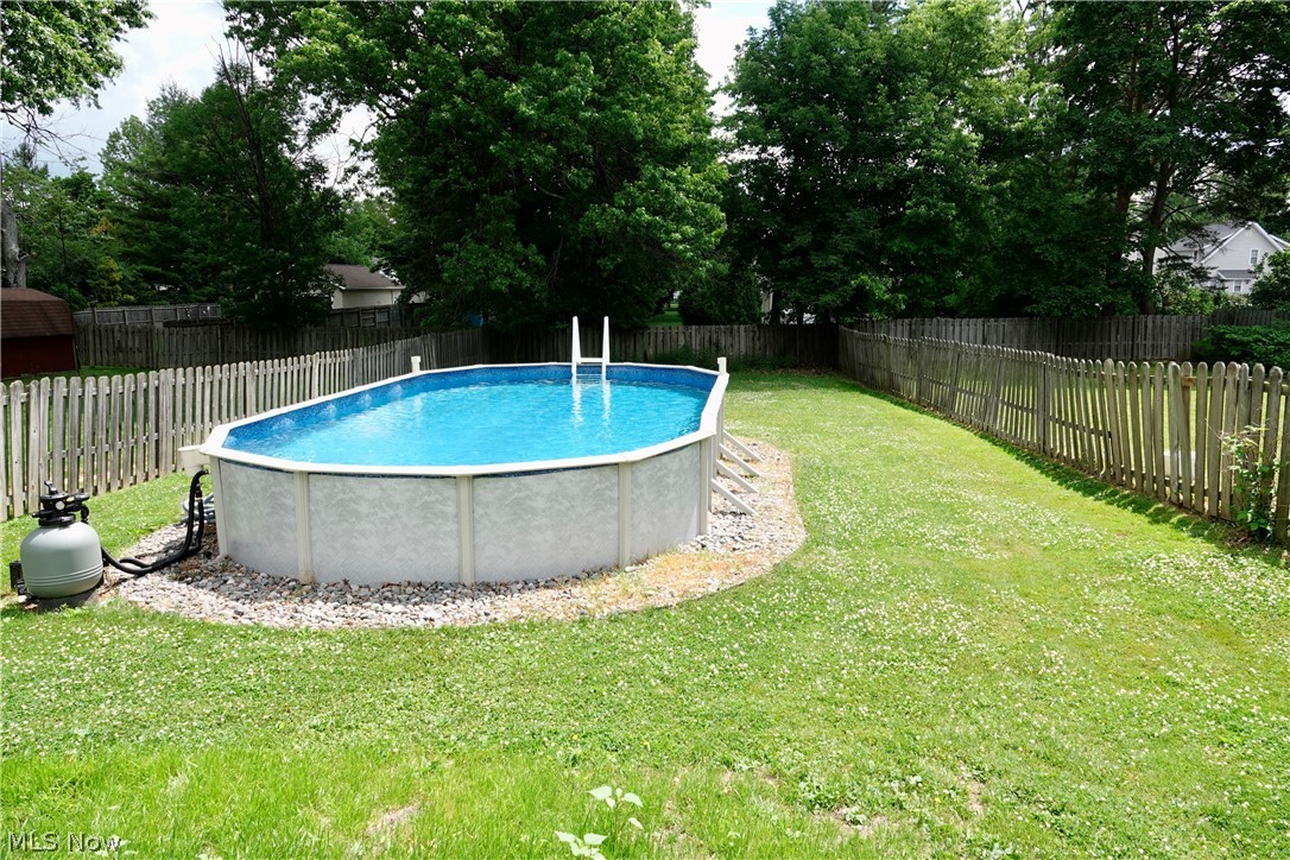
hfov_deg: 73.7
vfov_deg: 53.1
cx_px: 645
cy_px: 430
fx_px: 860
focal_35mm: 24
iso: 100
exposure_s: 1/320
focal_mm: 8.8
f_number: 4
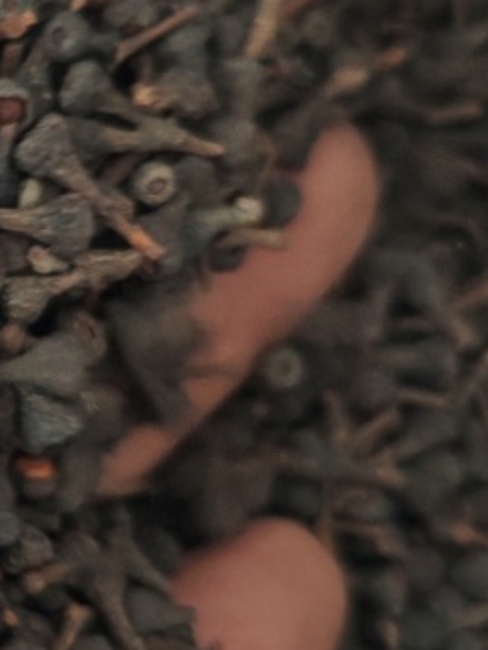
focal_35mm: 80
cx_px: -315
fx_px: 1504
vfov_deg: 24.4
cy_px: 320
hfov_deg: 16.3
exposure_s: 1/25
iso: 1000
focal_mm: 5.84
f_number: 1.6
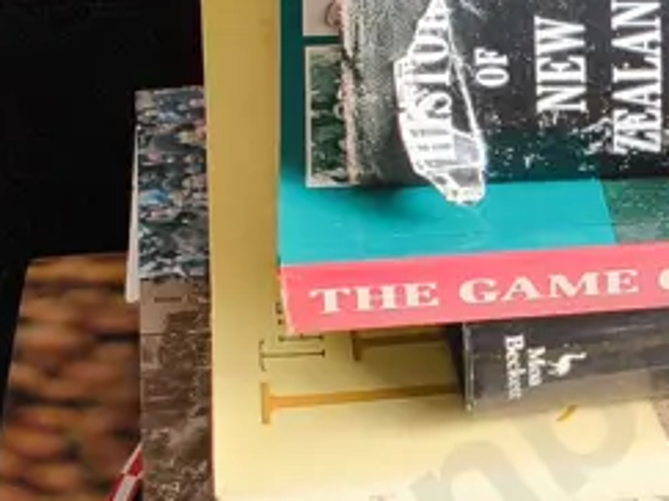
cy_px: 273
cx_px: 776
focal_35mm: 114
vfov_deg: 13.0
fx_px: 2202
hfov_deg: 16.6
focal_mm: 2.87
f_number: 2
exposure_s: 1/100
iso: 100
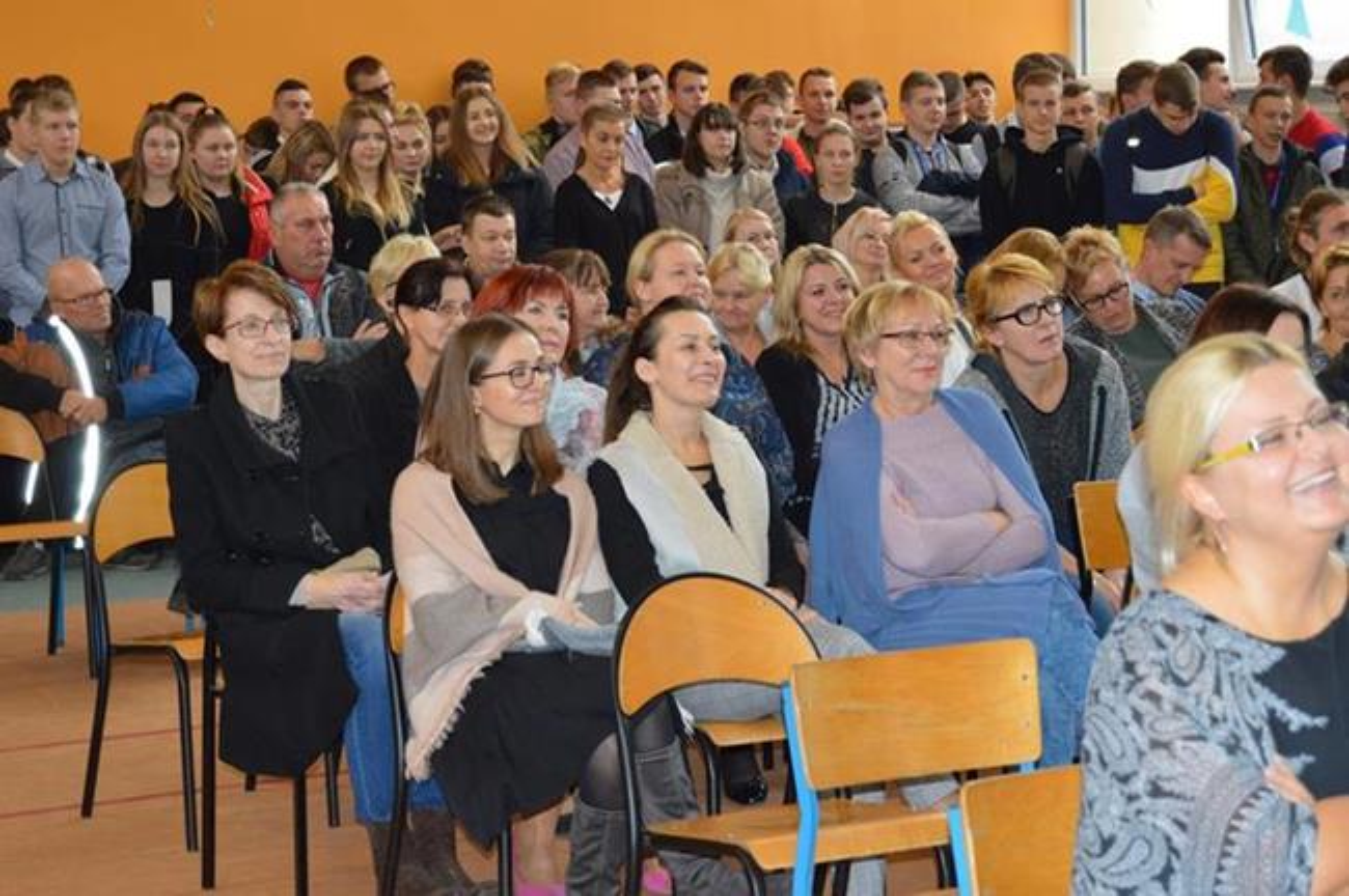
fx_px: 3088
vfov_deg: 16.5
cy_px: 448
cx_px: 674
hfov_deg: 24.6
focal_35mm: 82
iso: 1000
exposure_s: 1/60
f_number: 5.6
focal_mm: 55
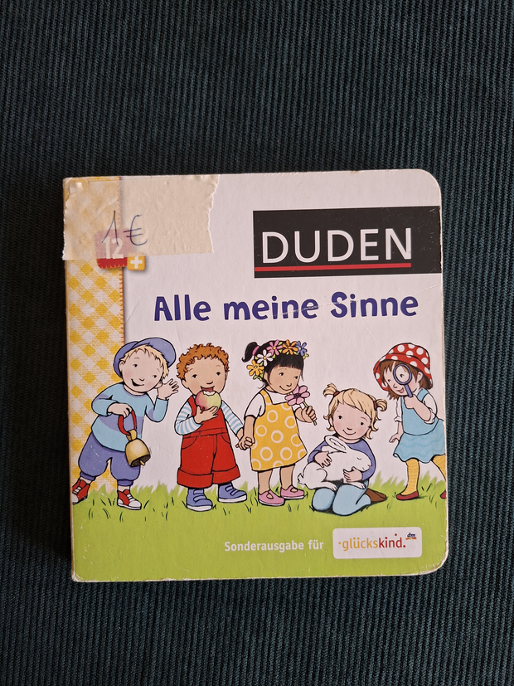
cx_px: 257
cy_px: 343
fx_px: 455
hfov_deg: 58.9
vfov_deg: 73.9
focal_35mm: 23
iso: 125
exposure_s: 1/100
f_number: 1.8
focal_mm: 5.54
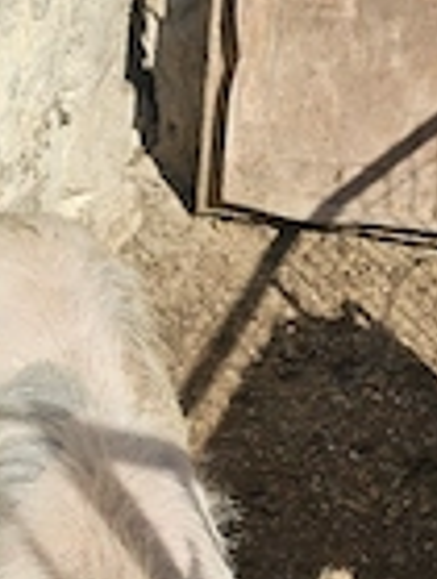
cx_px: 162
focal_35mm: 66
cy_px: 712
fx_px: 1106
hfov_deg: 22.3
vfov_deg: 25.9
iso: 10
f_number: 1.7
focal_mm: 6.3
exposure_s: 1/769
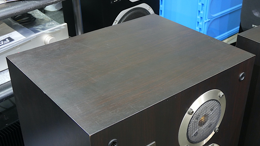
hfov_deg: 42.1
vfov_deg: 24.4
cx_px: 130
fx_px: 338
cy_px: 81
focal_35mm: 49
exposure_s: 1/3.2
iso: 200
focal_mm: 7.8
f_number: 3.9
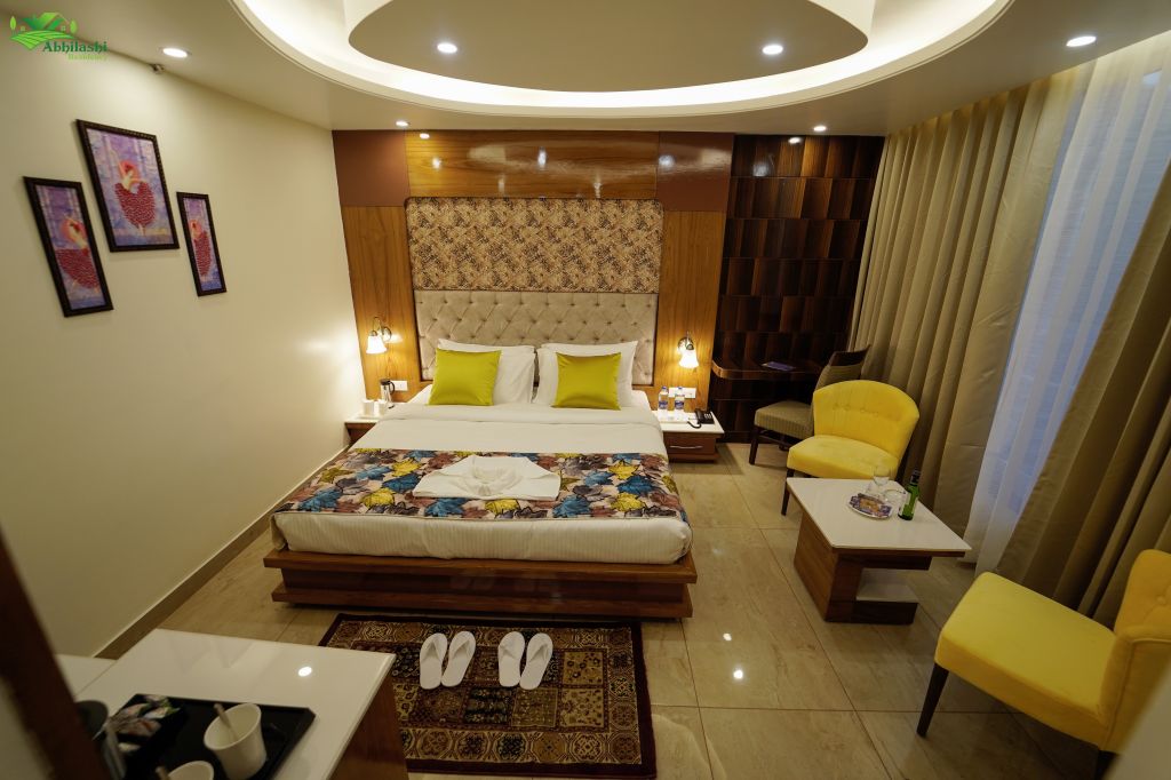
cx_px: 586
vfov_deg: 81.2
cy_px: 390
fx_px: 455
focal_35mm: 14
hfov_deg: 104.3
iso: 640
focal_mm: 14
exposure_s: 1/100
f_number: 3.2
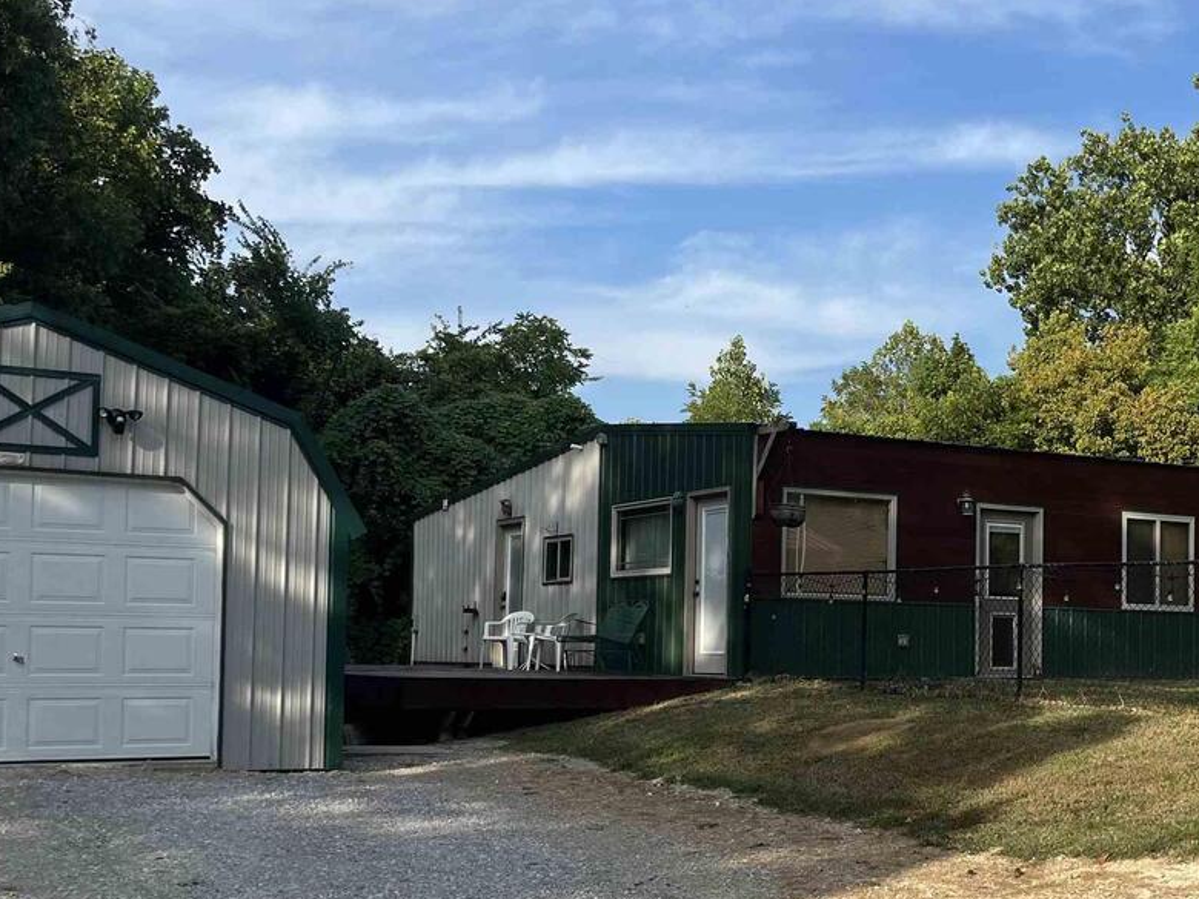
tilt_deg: +3.6
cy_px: 607
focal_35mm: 48
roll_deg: -1.1
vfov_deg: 30.0
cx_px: 867
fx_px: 1663
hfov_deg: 38.8
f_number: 1.6
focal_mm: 5.1
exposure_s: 1/2062
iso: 50
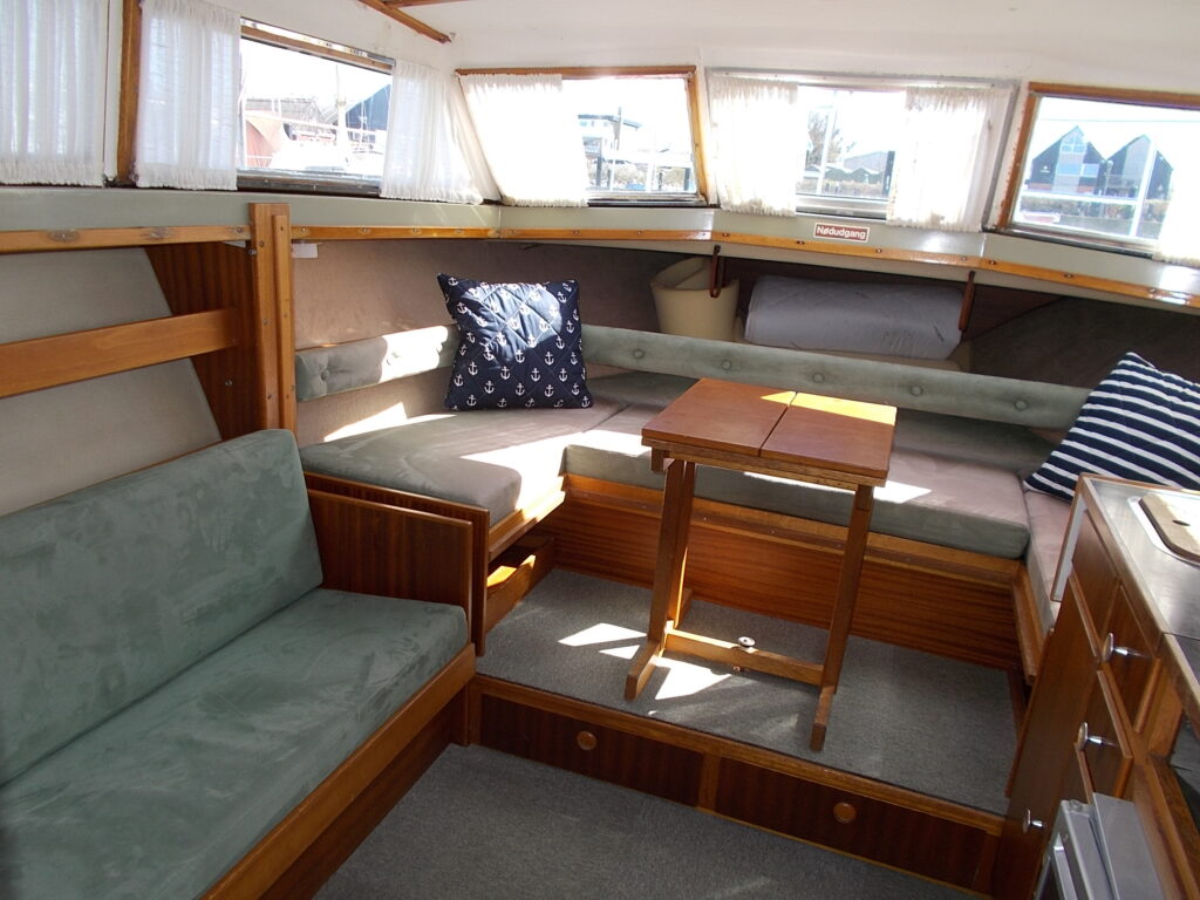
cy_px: 450
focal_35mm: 26
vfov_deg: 53.1
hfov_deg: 67.3
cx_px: 600
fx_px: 901
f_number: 3.2
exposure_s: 1/125
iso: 80
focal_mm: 4.6
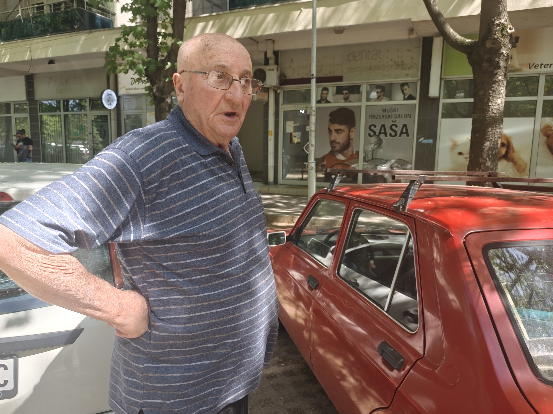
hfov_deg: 69.4
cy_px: 202
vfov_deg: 54.9
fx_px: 399
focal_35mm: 25
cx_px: 263
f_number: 1.65
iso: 80
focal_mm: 6.19
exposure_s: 1/100
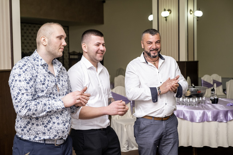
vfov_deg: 22.6
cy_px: 78
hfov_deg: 33.4
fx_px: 388
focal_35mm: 60
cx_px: 116
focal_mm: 40.1
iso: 1250
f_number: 2.8
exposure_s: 1/160
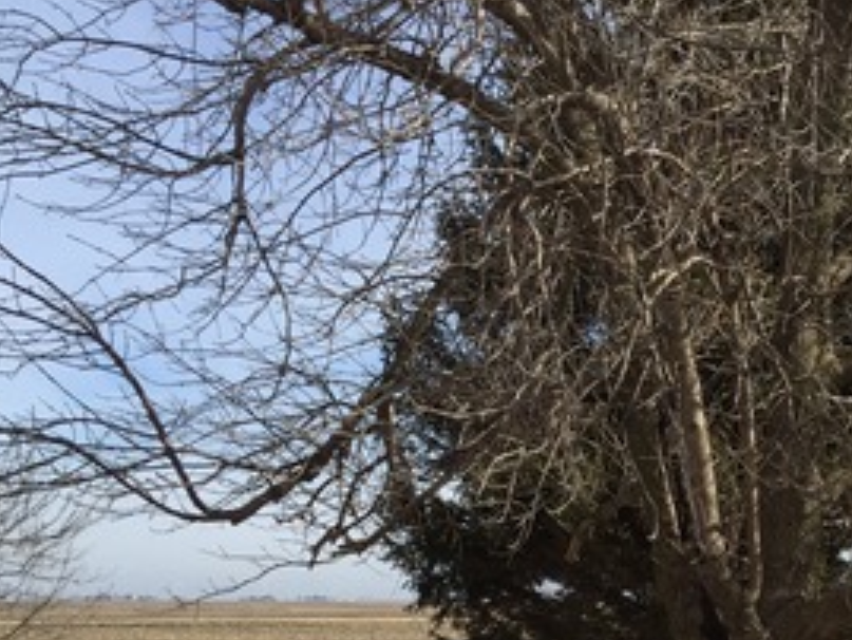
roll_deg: -1.0
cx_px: 941
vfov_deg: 20.2
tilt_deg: -4.0
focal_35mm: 69
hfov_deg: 26.0
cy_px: 741
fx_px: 1699
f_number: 2.2
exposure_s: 1/2083
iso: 32
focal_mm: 4.15
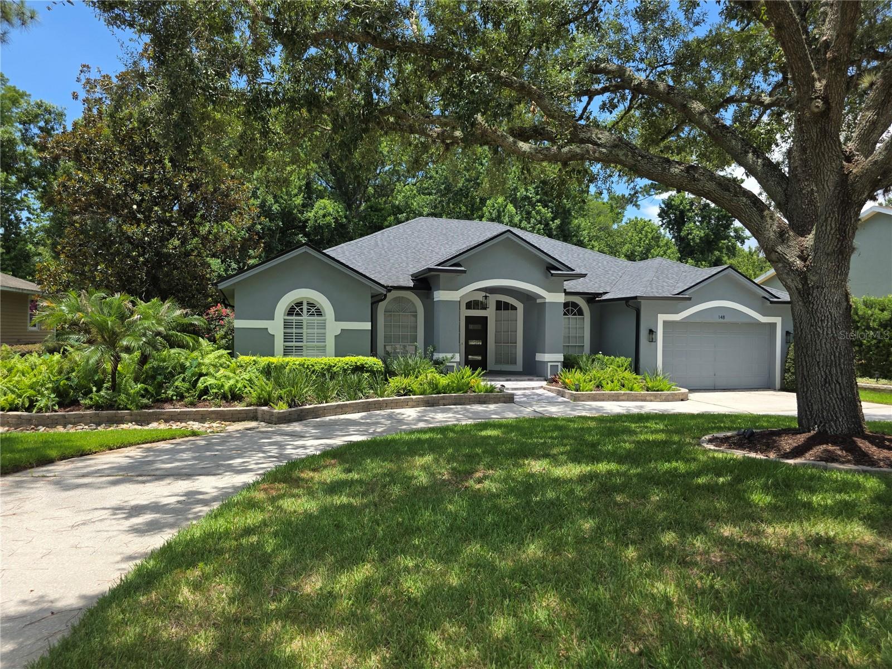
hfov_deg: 73.9
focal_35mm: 23
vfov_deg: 58.9
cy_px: 334
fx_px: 593
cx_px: 446
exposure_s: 1/3531
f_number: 1.7
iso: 80
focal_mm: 6.3
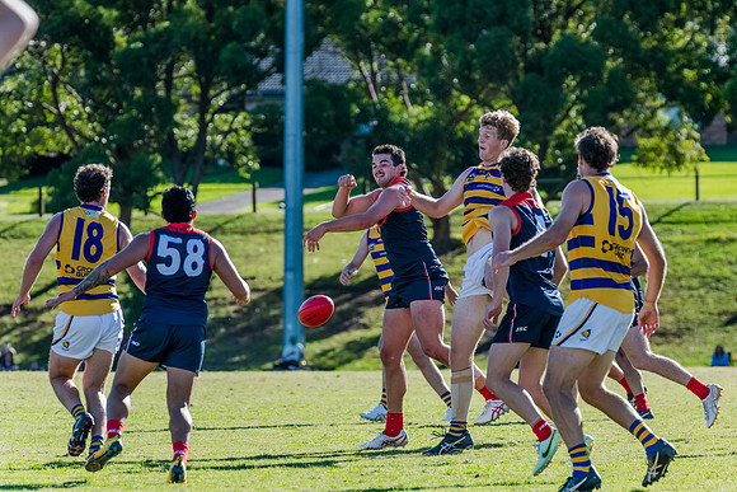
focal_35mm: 293
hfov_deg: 7.0
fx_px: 5996
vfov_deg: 4.7
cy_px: 228
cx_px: 396
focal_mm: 270
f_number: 6.3
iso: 1000
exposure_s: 1/2000
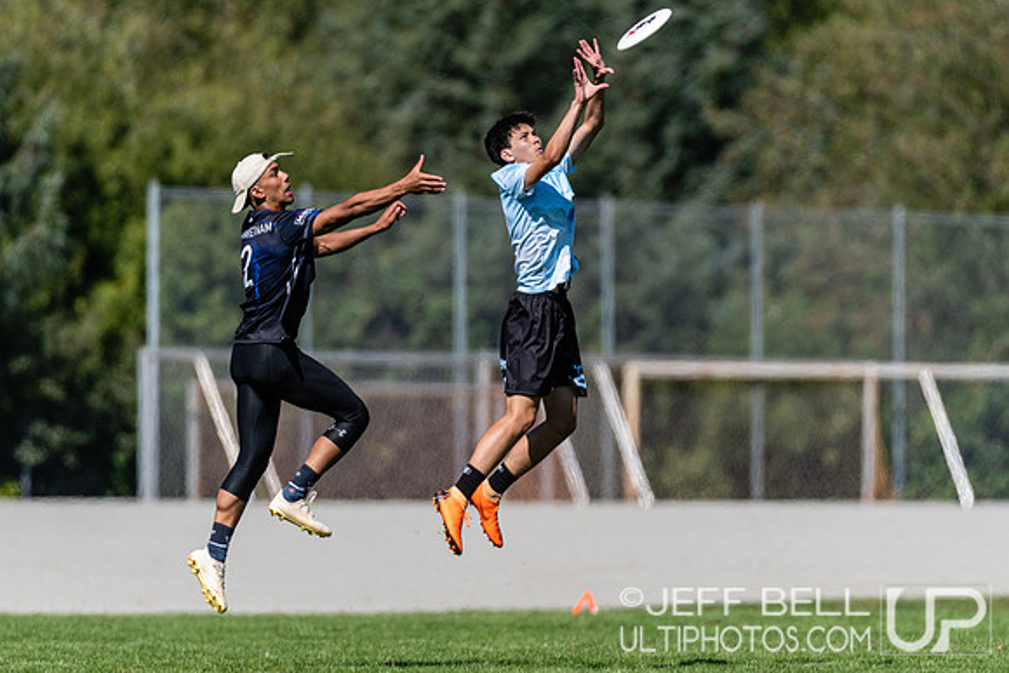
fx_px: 19196
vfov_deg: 2.0
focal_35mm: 685
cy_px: 318
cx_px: 576
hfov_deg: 3.0
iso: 100
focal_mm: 400
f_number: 4
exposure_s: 1/1600
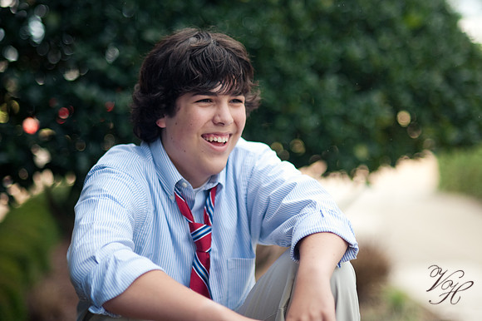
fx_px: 1137
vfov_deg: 16.1
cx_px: 241
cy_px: 160
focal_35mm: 85
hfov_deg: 23.9
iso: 320
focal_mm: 85
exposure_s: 1/1000
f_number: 1.8
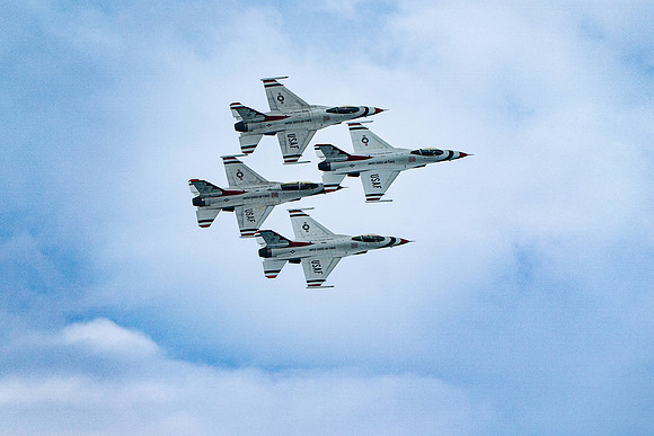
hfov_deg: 3.1
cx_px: 390
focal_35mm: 661
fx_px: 12008
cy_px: 266
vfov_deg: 2.1
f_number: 9
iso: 640
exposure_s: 1/1250
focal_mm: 400
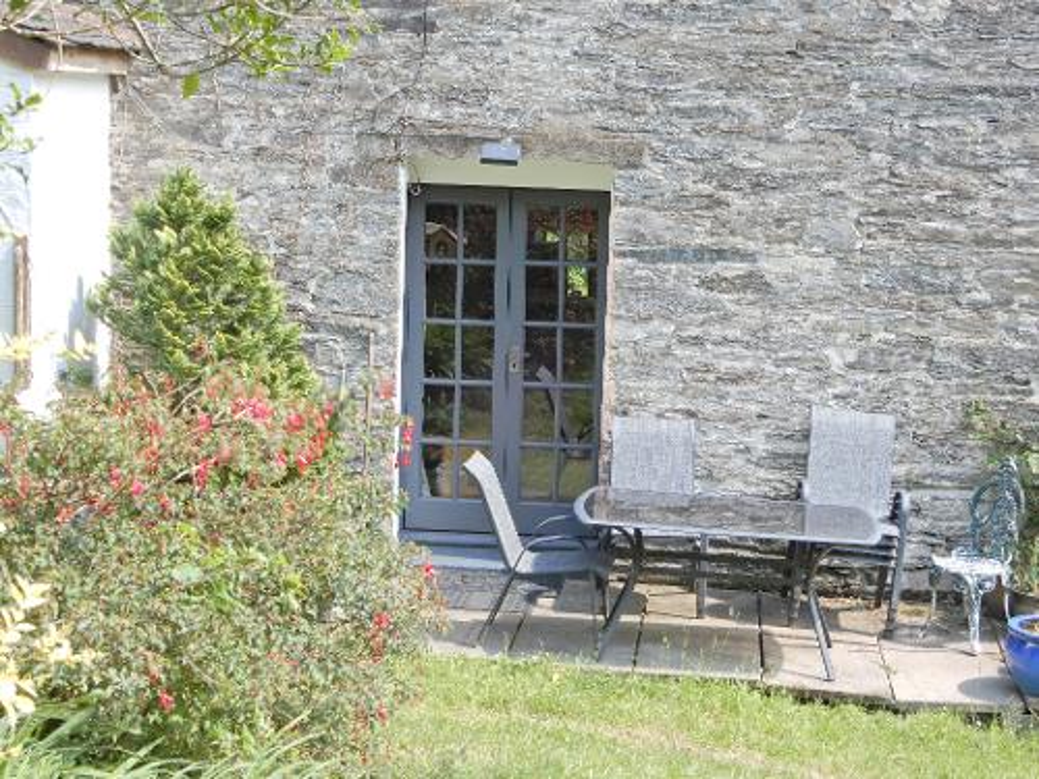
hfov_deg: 27.8
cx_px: 520
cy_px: 390
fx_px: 2101
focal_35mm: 70
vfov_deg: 21.0
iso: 80
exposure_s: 1/40
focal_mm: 12.5
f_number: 6.3
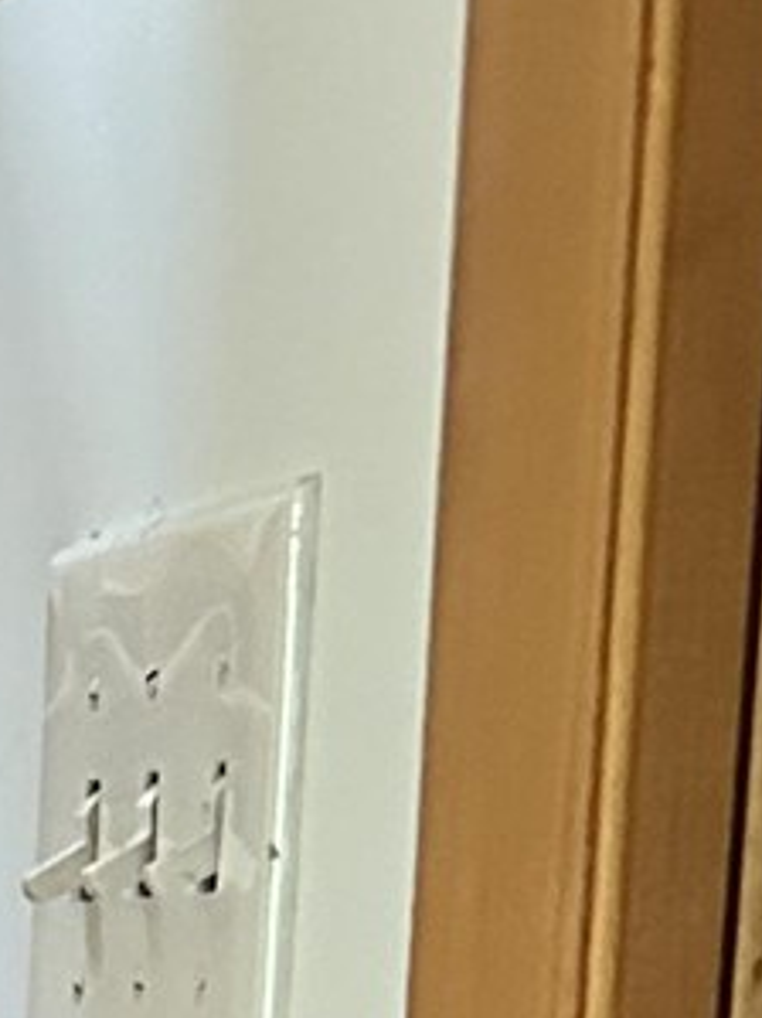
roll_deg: +2.4
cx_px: -1874
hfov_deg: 6.9
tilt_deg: -15.9
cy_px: 2686
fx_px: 5434
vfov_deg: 9.2
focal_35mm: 185
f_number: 1.78
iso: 1000
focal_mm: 6.86
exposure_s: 1/44
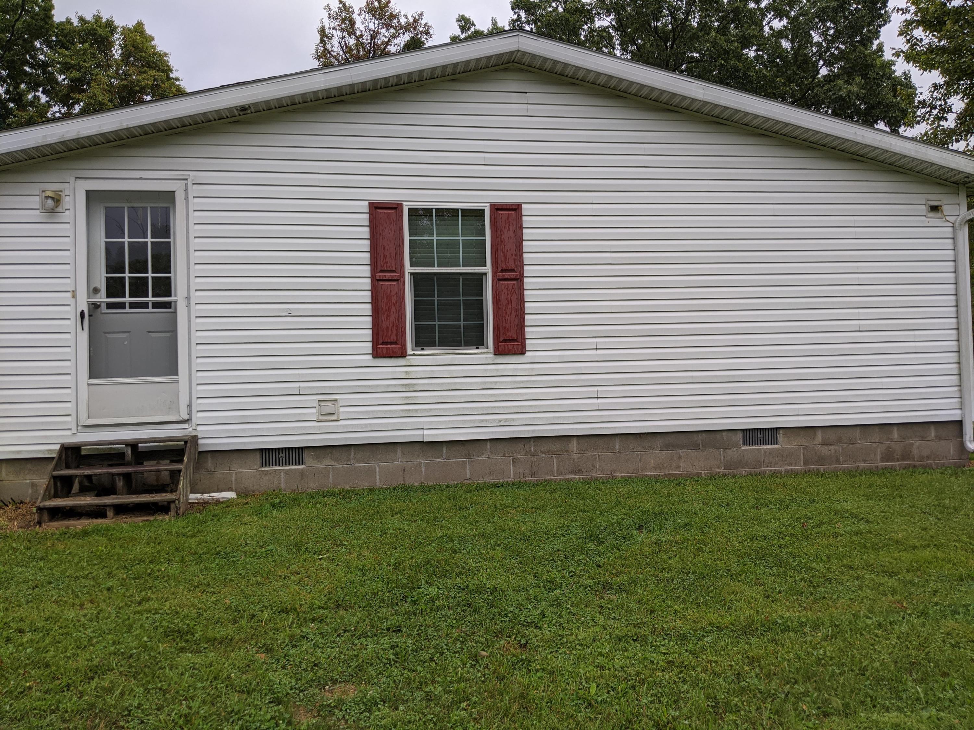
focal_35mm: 27
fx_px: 760
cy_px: 365
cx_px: 487
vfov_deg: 51.4
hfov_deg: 65.3
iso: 55
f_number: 1.8
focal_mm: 4.44
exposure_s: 1/1174
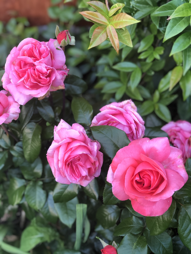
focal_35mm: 57
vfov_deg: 33.8
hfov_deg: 25.7
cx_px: 96
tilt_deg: -52.6
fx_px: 419
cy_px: 127
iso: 80
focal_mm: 6.6
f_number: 2.8
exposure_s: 1/30
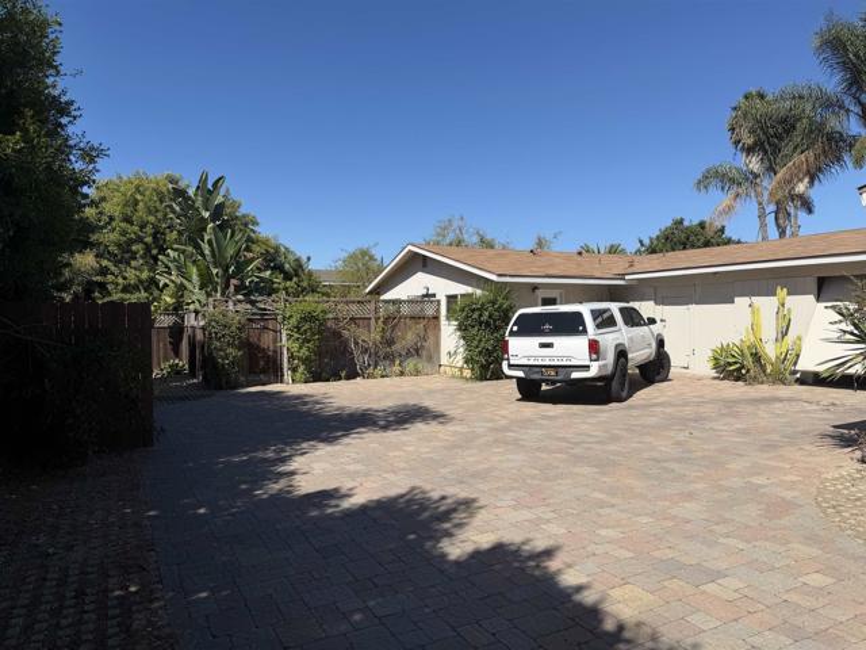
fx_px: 600
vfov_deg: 56.8
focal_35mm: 24
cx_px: 433
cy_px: 325
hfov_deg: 71.6
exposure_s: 1/5714
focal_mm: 6.76
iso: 80
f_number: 1.78
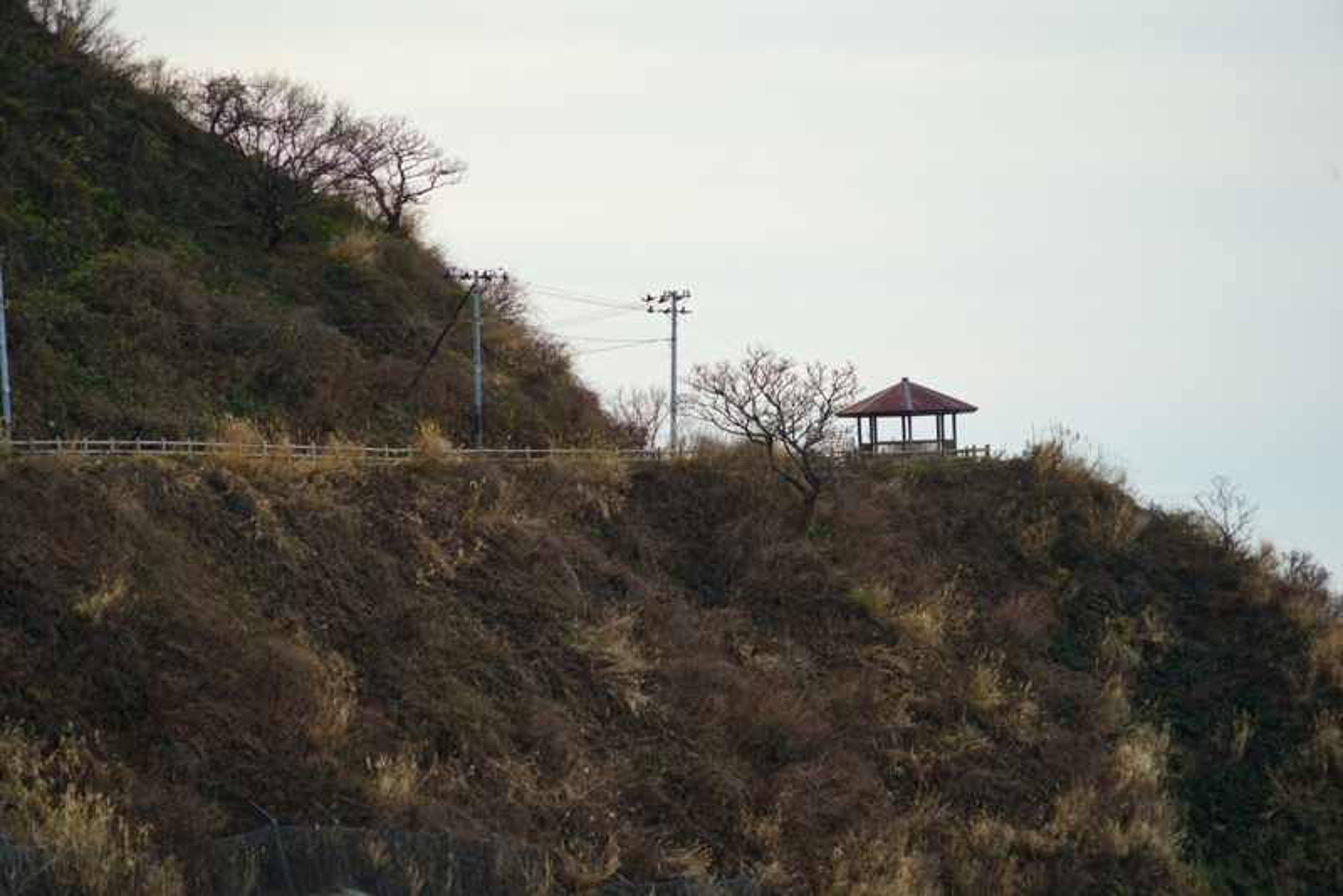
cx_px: 672
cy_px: 448
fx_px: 8956
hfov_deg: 8.6
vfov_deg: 5.7
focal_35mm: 240
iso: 160
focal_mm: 240
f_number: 6.3
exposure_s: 1/250
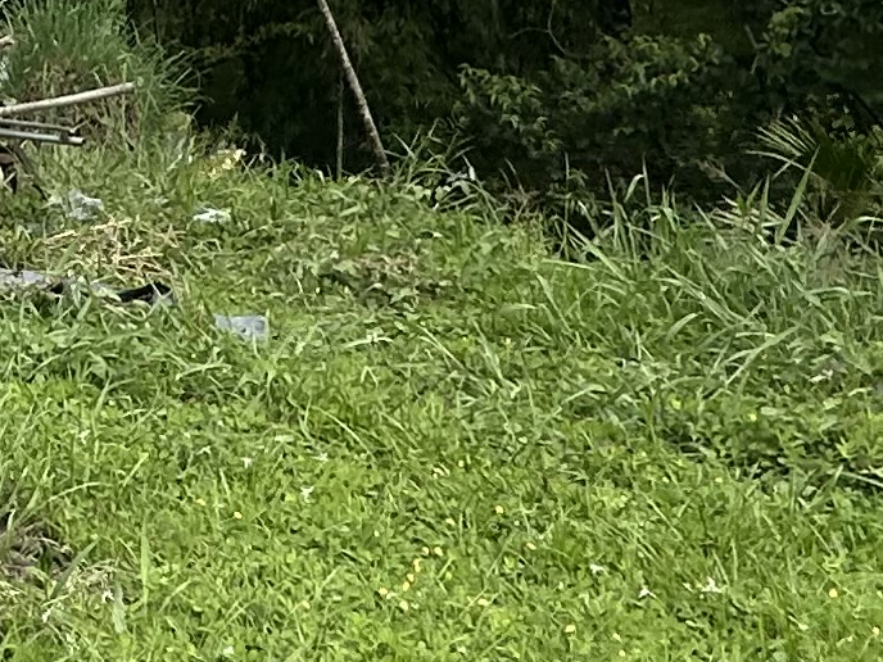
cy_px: -47
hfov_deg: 19.9
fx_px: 2092
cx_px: -515
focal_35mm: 82
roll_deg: +0.1
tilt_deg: +0.1
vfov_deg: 17.4
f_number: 2.2
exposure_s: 1/849
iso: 40
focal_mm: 2.22
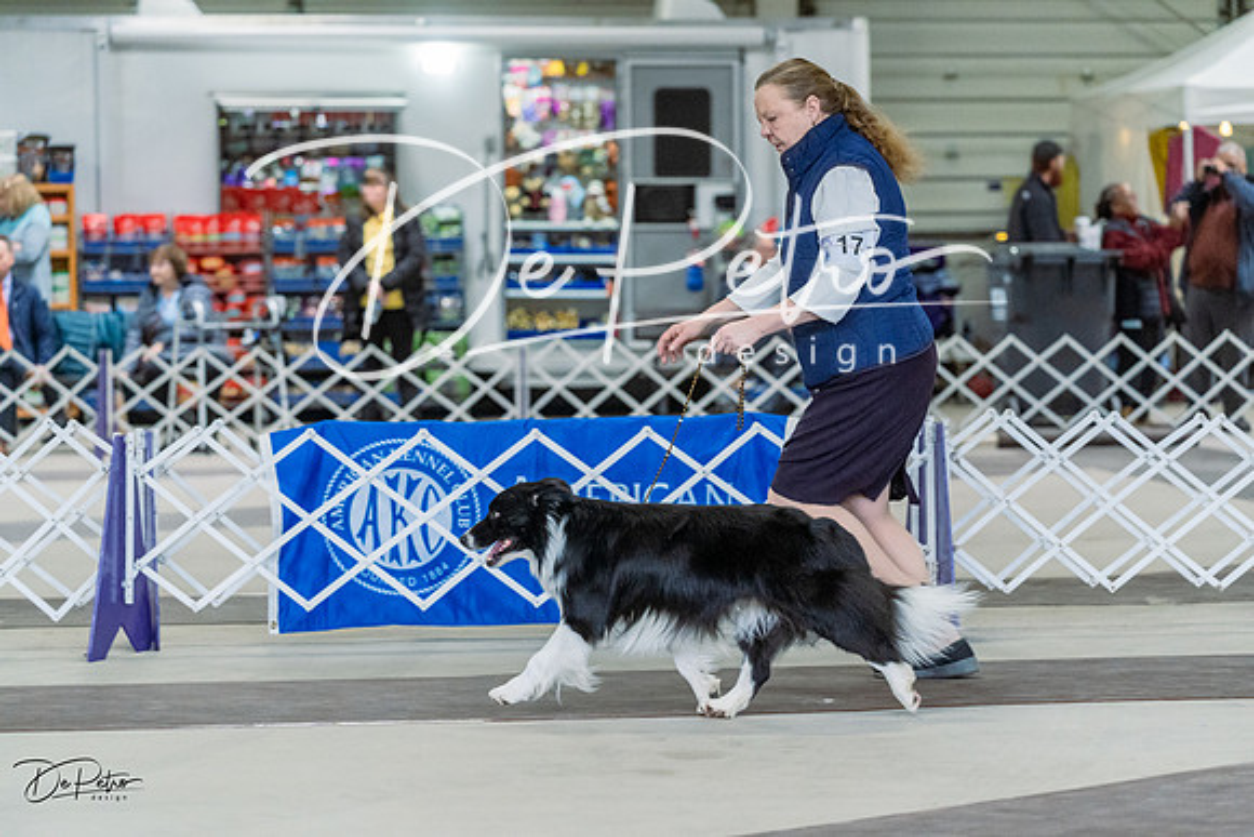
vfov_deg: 11.1
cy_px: 418
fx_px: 4320
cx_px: 627
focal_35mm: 124
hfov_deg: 16.5
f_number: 4
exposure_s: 1/400
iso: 6400
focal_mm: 124
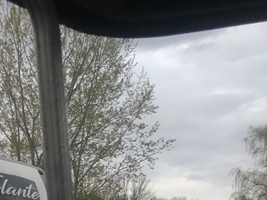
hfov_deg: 17.7
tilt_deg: -0.1
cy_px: 250
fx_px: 763
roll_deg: -3.0
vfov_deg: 14.4
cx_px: -141
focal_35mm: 99
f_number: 1.8
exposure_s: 1/6
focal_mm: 3.99
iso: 80
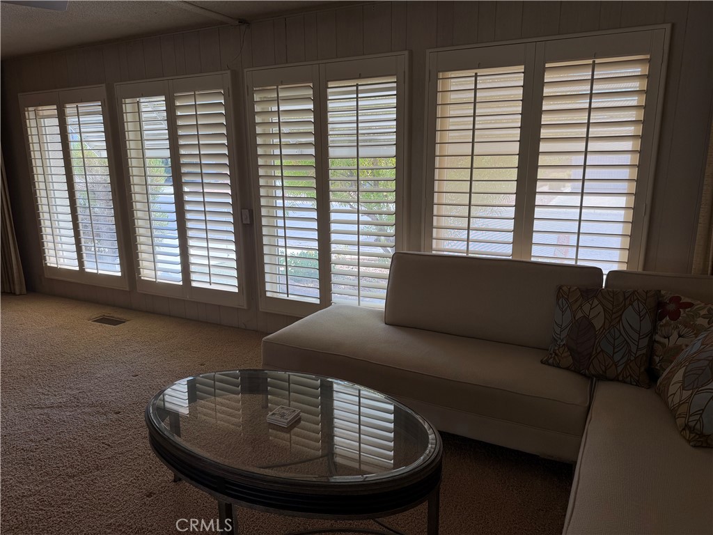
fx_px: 494
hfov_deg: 71.6
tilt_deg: -12.5
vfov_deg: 56.8
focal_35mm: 24
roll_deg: +0.6
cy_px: 268
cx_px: 356
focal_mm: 6.76
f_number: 1.78
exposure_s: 1/287
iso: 64
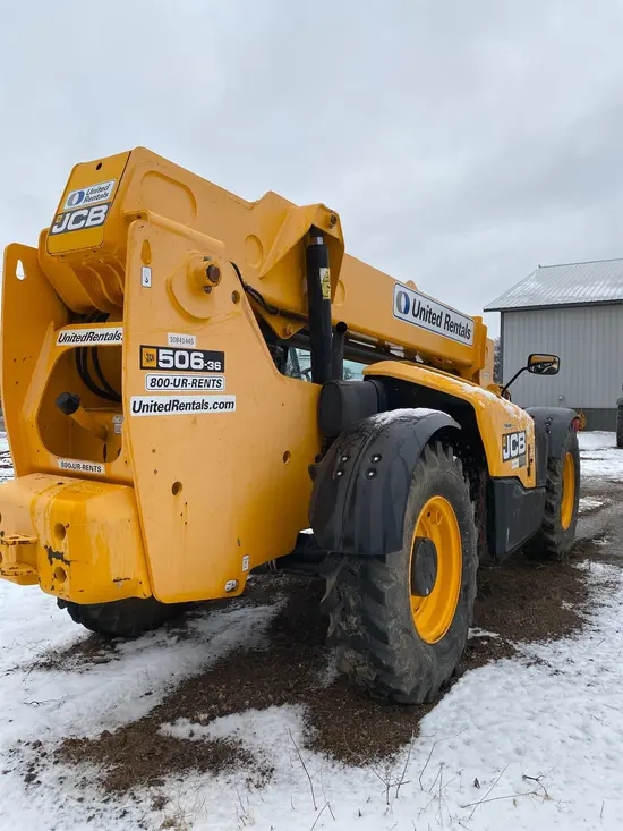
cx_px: 312
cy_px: 416
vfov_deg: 67.3
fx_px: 624
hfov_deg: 53.1
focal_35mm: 26
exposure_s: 1/477
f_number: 1.8
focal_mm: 4.25
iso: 32
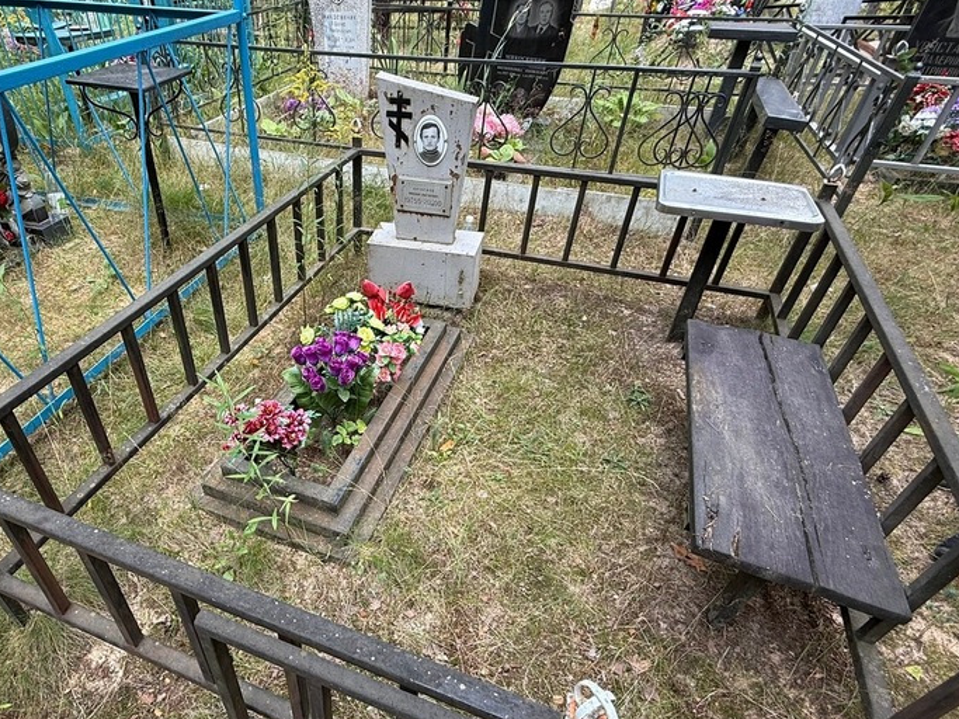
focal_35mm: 21
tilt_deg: -40.5
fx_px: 582
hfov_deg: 77.5
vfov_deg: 63.0
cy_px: 421
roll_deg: +0.7
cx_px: 355
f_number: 2.2
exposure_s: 1/119
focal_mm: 2.22
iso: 50
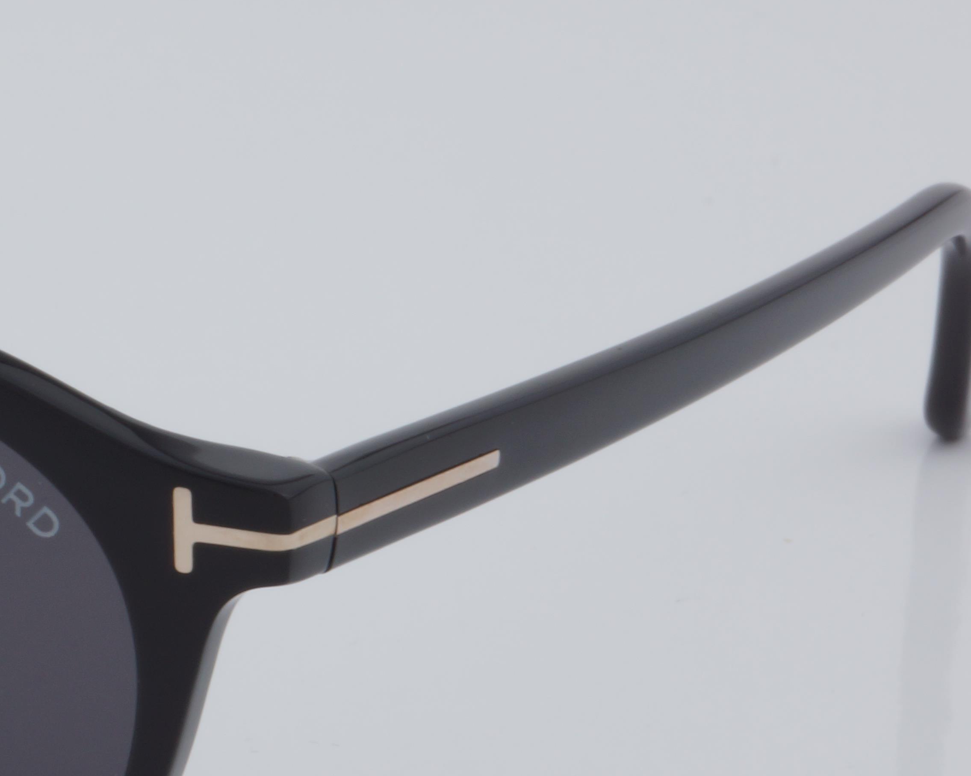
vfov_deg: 8.3
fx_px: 5344
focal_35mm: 186
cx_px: -243
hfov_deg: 10.2
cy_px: 449
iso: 100
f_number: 32
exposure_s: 1/4
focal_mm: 50
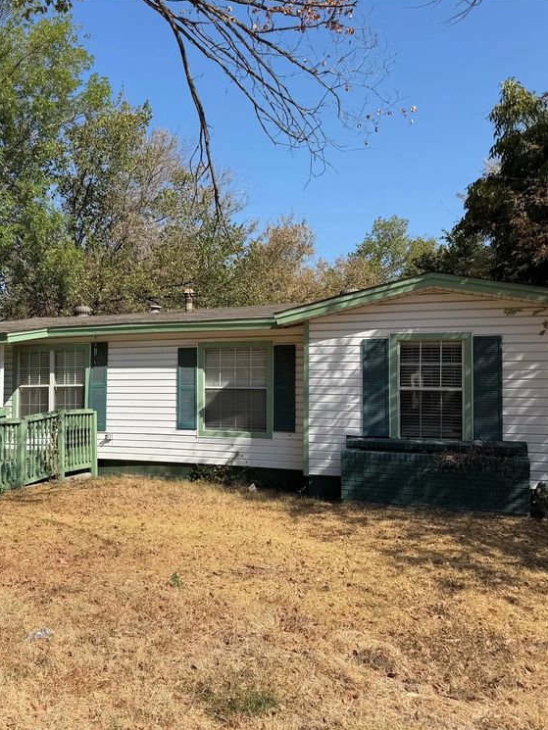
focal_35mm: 33
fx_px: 696
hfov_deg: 41.7
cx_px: 136
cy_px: 370
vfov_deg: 55.3
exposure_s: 1/4673
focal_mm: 6.76
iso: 80
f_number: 1.78
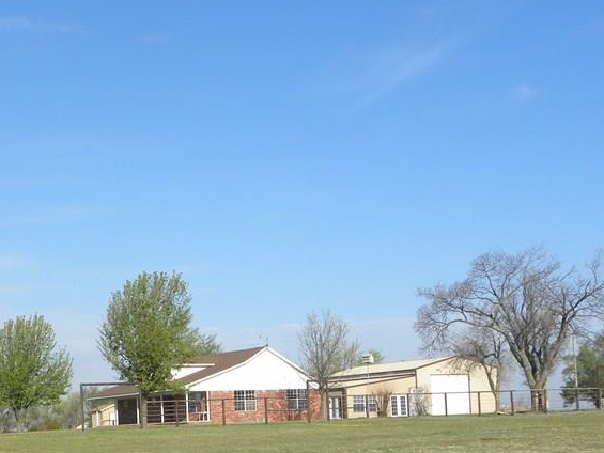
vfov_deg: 21.6
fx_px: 1169
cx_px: 218
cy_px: 382
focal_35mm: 67
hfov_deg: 28.8
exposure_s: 1/298
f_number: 5.6
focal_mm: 6.6
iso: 64
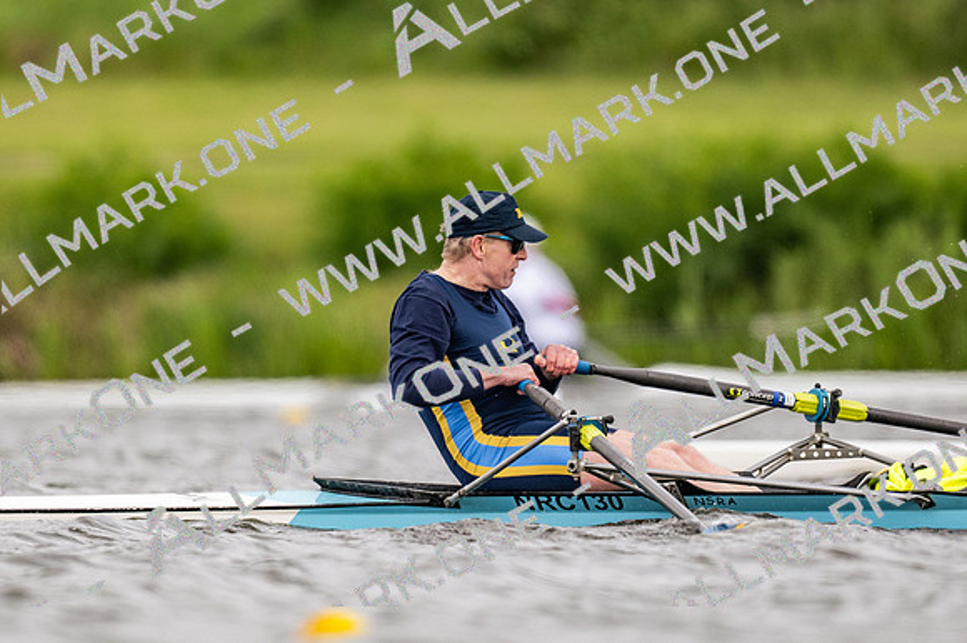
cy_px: 322
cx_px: 484
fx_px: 24160
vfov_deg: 1.5
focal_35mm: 900
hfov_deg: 2.3
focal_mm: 600
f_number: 4
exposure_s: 1/2500
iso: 900
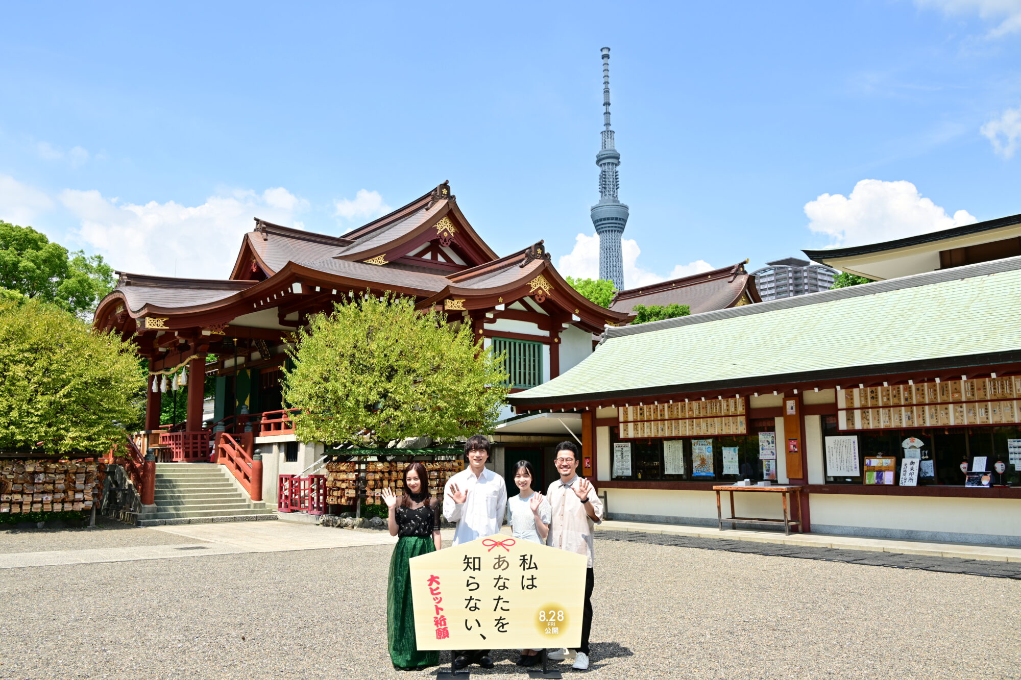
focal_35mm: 30
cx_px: 510
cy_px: 340
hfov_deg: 61.9
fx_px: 851
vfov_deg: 43.6
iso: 64
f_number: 6.3
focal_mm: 30
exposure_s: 1/200
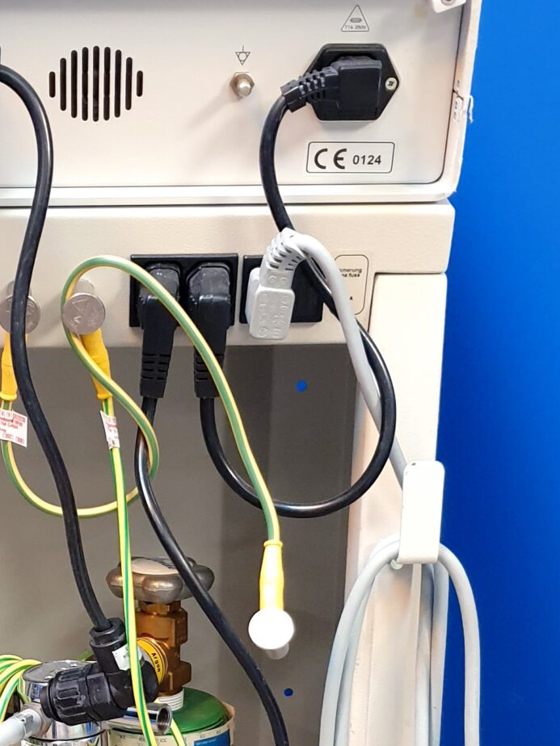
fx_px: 1553
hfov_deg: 20.1
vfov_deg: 26.1
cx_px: 58
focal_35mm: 72
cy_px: 675
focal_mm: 4.3
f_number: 1.5
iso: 250
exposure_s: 1/50
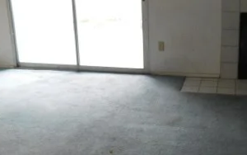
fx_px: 350
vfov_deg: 24.8
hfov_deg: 37.8
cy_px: 53
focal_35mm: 52
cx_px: 186
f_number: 3
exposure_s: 1/30
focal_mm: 4
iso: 160
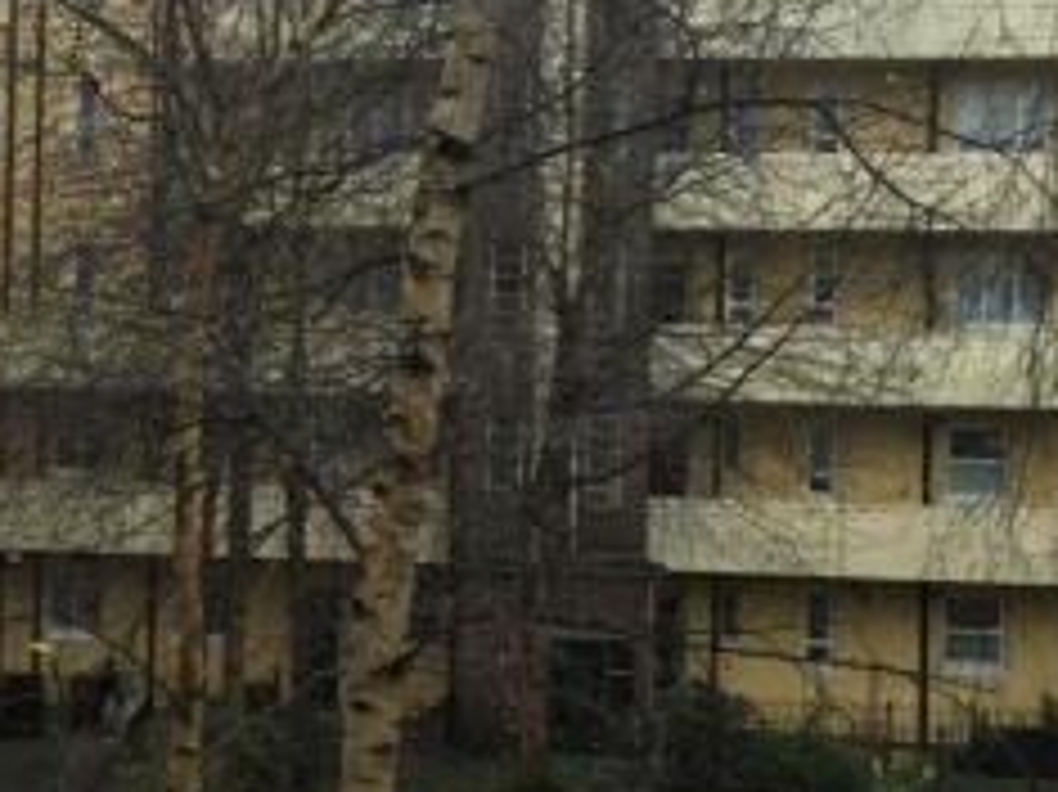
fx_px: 2199
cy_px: 394
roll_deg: -1.7
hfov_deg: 25.5
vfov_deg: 20.4
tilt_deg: +1.3
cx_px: -34
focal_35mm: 72
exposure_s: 1/356
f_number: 2.2
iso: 32
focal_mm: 4.15
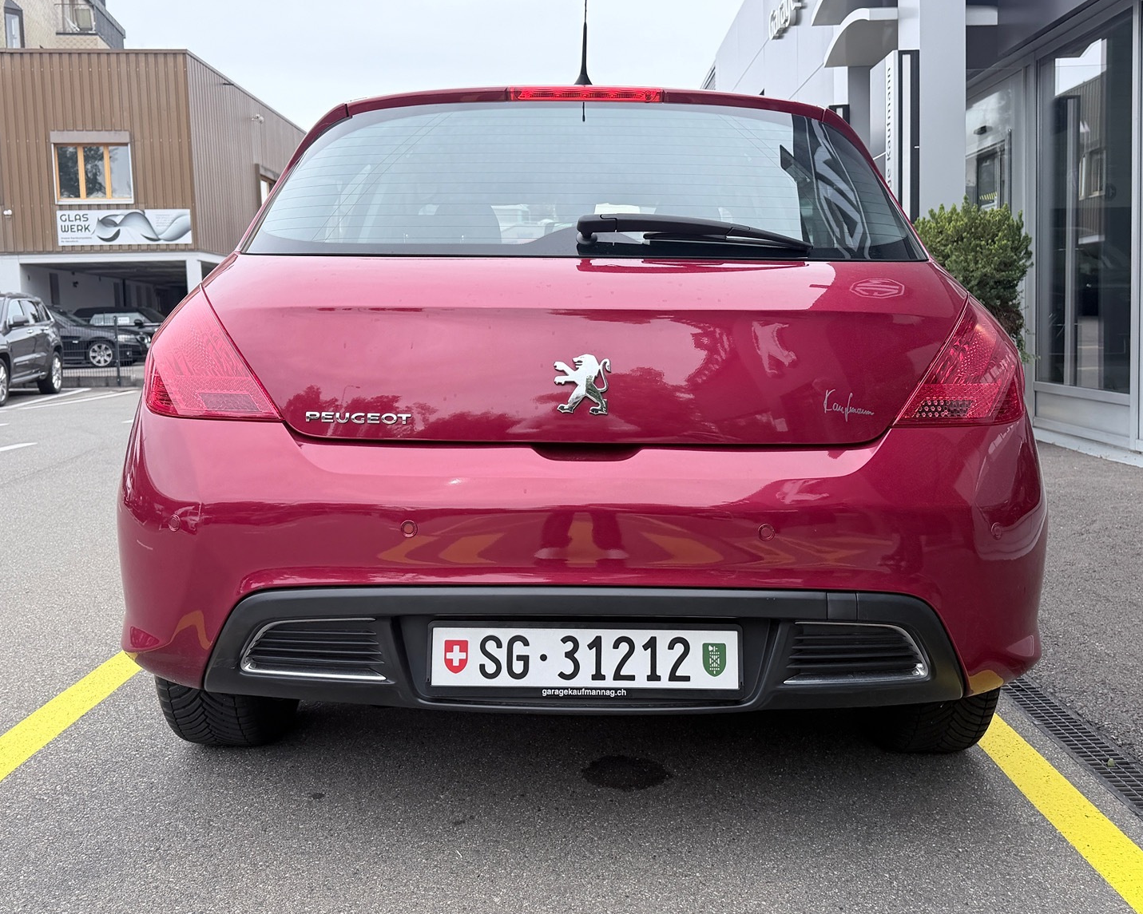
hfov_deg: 54.2
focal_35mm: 33
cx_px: 574
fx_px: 1116
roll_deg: +2.0
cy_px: 404
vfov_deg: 44.5
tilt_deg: -4.5
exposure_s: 1/1522
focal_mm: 6.76
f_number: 1.78
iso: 80
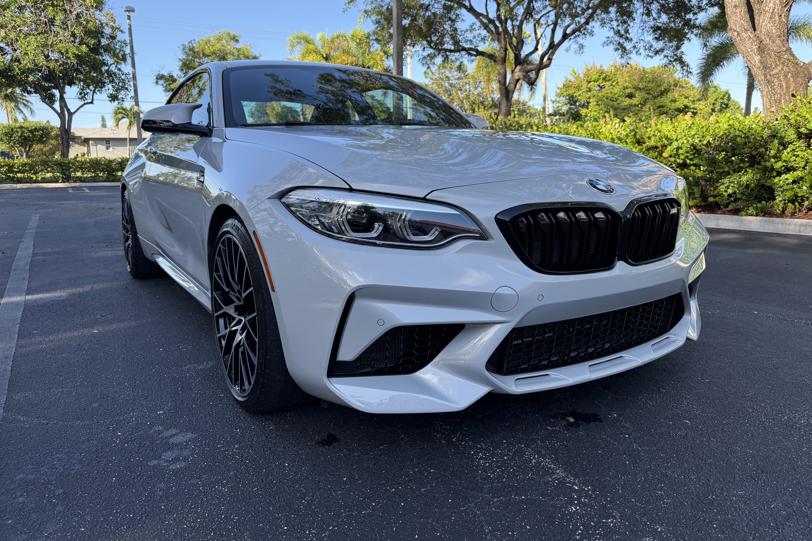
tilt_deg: -7.8
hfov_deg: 71.5
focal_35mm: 25
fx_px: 564
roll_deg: +0.5
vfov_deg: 51.2
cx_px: 406
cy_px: 243
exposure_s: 1/1156
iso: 100
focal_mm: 6.76
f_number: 1.78
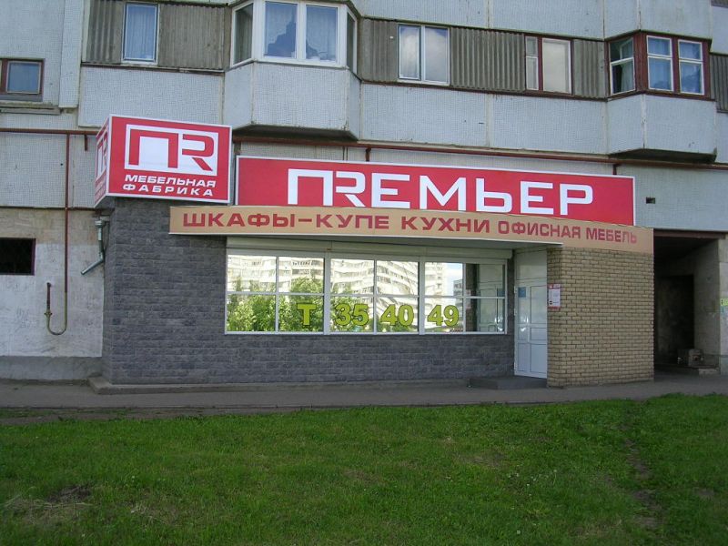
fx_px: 799
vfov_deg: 37.7
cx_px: 364
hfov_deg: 49.0
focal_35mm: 38
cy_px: 273
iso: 71
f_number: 2.8
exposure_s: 1/545
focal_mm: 5.8
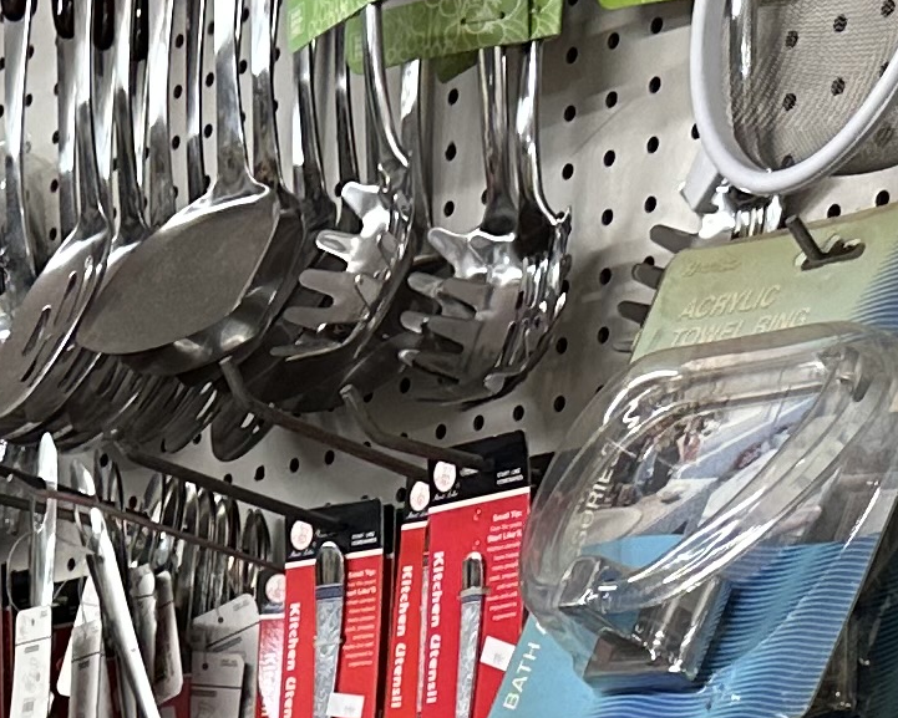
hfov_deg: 14.4
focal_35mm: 131
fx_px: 3482
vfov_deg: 11.2
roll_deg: -2.3
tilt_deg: -0.3
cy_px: 1159
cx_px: -76
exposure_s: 1/60
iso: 160
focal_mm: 6.86
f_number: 1.78
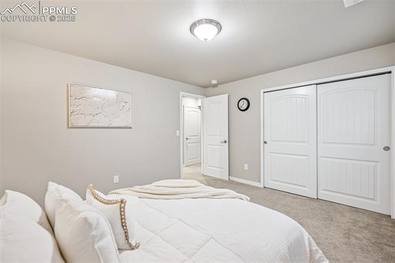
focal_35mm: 16
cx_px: 198
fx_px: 170
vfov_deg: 75.4
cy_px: 132
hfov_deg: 98.6
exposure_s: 1/50
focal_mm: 15.5
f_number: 3.5
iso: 400
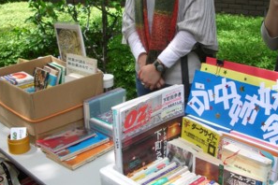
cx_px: 158
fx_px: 378
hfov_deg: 40.3
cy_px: 77
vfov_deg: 27.5
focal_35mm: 49
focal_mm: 5.8
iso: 80
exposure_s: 1/250
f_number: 2.6
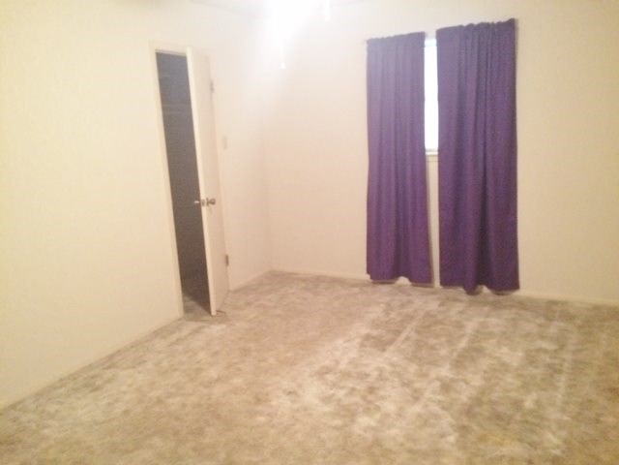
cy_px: 232
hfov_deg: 61.7
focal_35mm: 29
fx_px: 519
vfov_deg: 48.2
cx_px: 310
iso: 250
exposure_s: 1/17
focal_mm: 4.15
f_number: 2.2
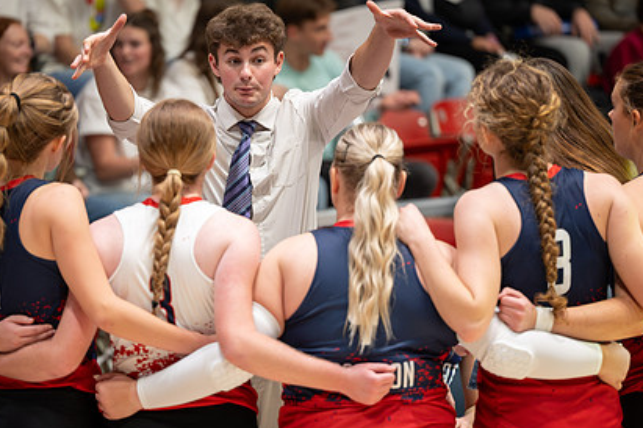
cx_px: 293
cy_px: 215
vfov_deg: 4.9
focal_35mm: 282
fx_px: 5036
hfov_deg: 7.3
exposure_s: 1/200
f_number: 2.8
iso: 4000
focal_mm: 200
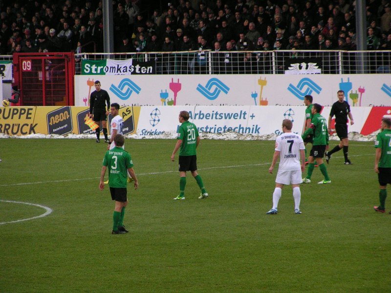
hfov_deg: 6.4
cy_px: 146
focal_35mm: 311
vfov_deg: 4.8
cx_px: 196
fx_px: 3513
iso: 160
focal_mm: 47.6
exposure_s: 1/320
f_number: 3.5
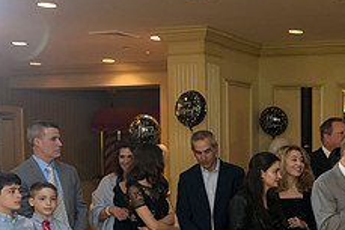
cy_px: 223
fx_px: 681
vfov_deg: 18.8
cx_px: 357
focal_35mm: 71
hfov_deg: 26.7
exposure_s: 1/125
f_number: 3.2
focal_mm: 28
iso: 1000
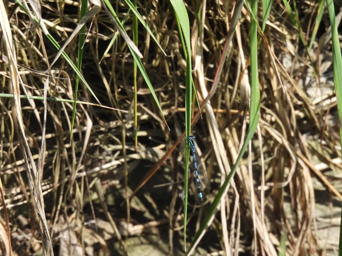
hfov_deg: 2.1
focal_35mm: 923
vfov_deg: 1.6
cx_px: 183
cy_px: 136
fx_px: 9121
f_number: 6.3
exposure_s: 1/250
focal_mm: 152
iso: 100
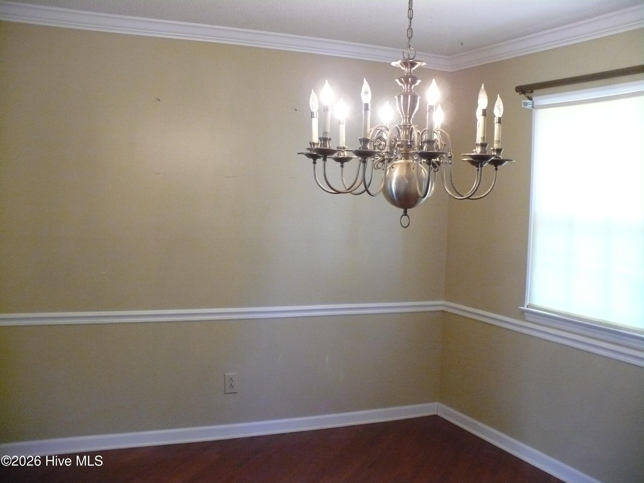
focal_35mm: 37
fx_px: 688
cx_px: 322
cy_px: 242
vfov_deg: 38.7
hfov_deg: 50.1
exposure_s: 1/40
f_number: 2.8
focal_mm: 6.1
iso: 400
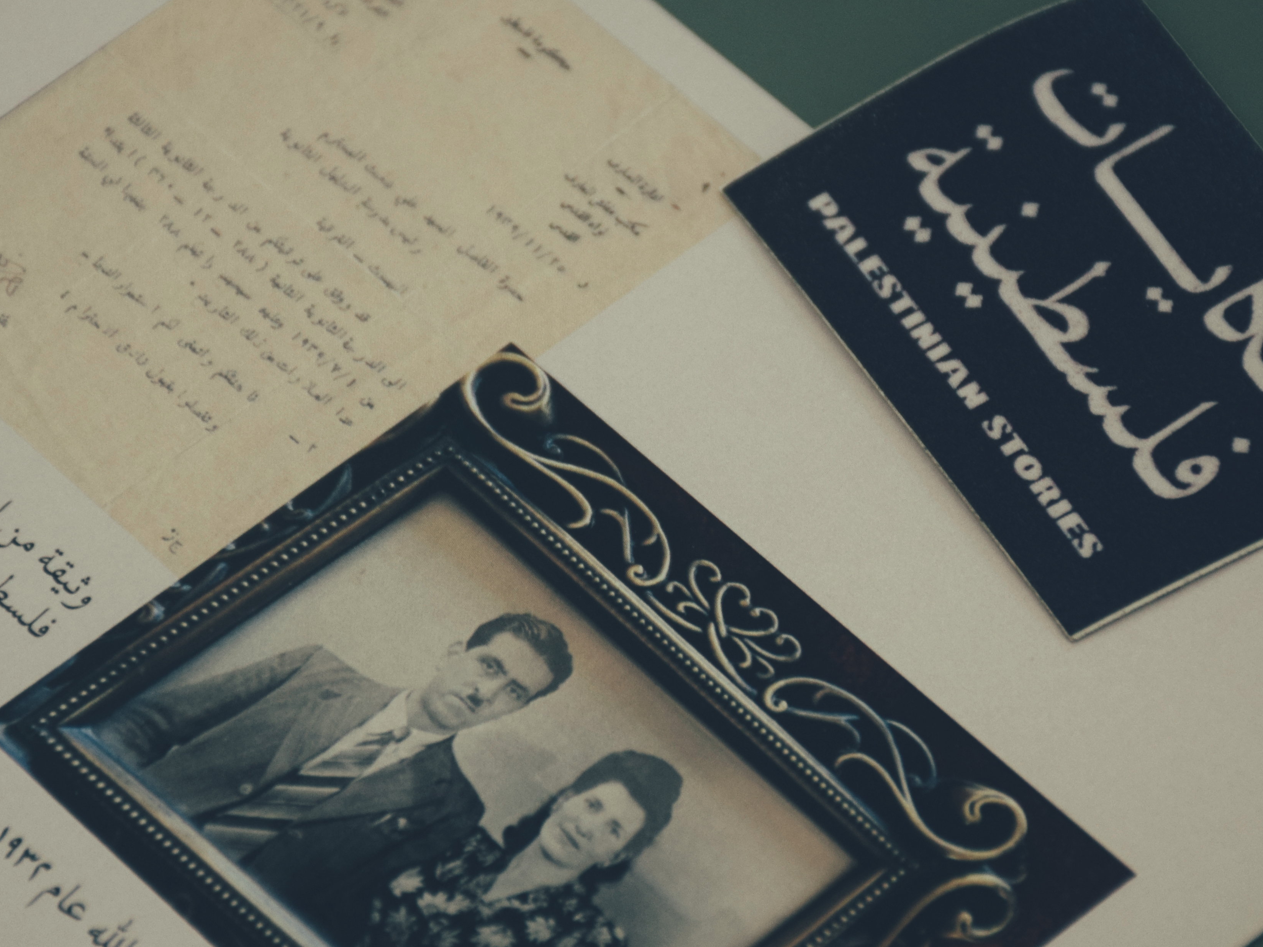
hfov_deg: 6.7
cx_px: 650
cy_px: 447
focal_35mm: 294
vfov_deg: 5.1
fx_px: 10726
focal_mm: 112
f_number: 5.6
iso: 1000
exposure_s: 1/60
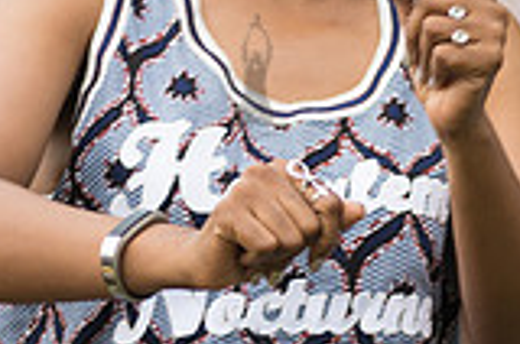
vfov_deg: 2.2
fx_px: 8909
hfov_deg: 3.3
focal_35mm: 618
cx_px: 254
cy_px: 70
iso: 640
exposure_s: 1/200
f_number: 4
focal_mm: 170
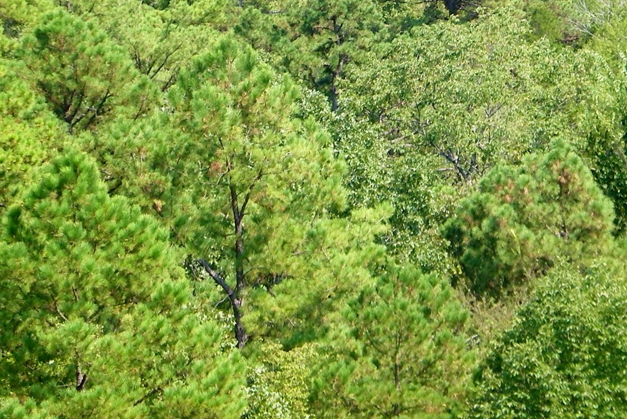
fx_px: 2857
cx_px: 571
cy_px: -29
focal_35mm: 164
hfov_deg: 12.4
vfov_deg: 8.3
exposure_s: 1/250
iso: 80
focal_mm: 13.5
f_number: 4.4
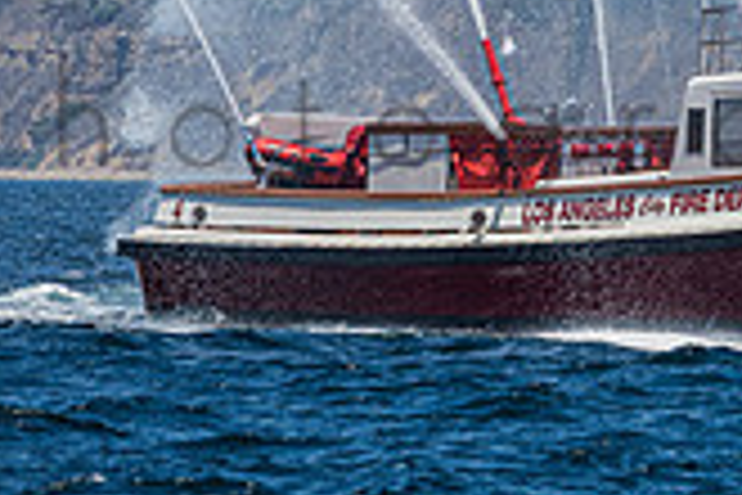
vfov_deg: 1.8
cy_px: -209
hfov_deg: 2.7
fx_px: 15931
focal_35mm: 773
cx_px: 931
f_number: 8
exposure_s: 1/1600
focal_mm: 220
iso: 400
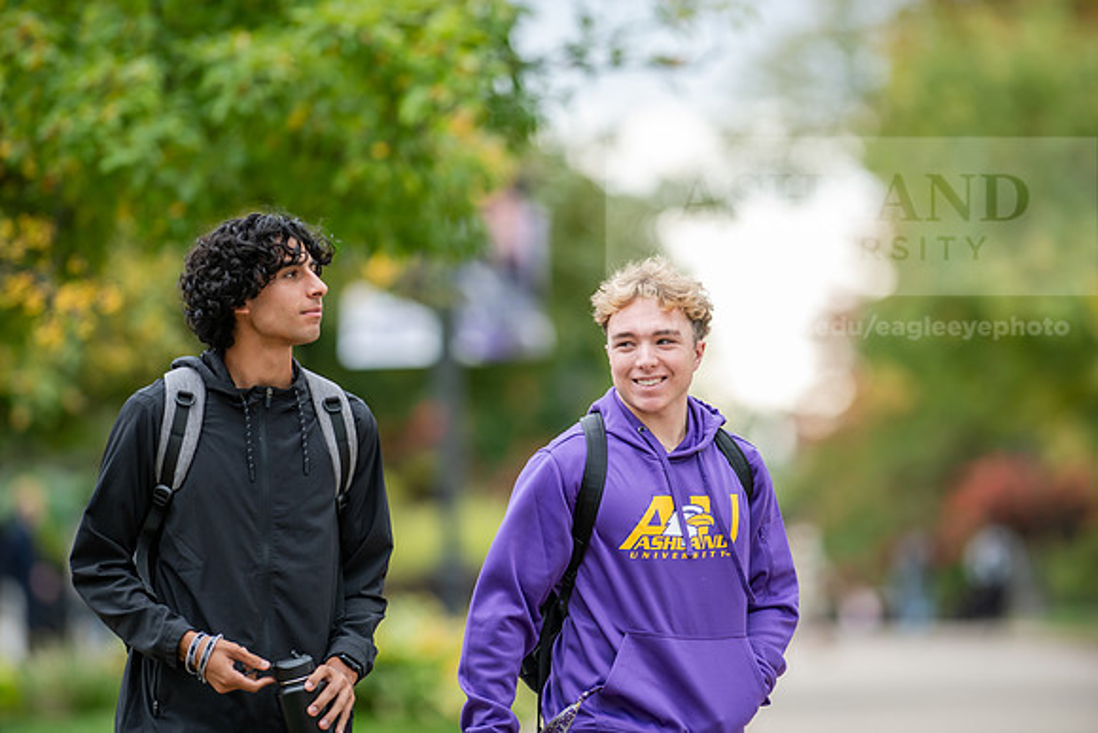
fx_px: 9152
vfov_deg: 4.6
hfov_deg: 6.9
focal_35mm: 300
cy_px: 366
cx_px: 549
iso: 250
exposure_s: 1/400
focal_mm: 300
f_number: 3.5
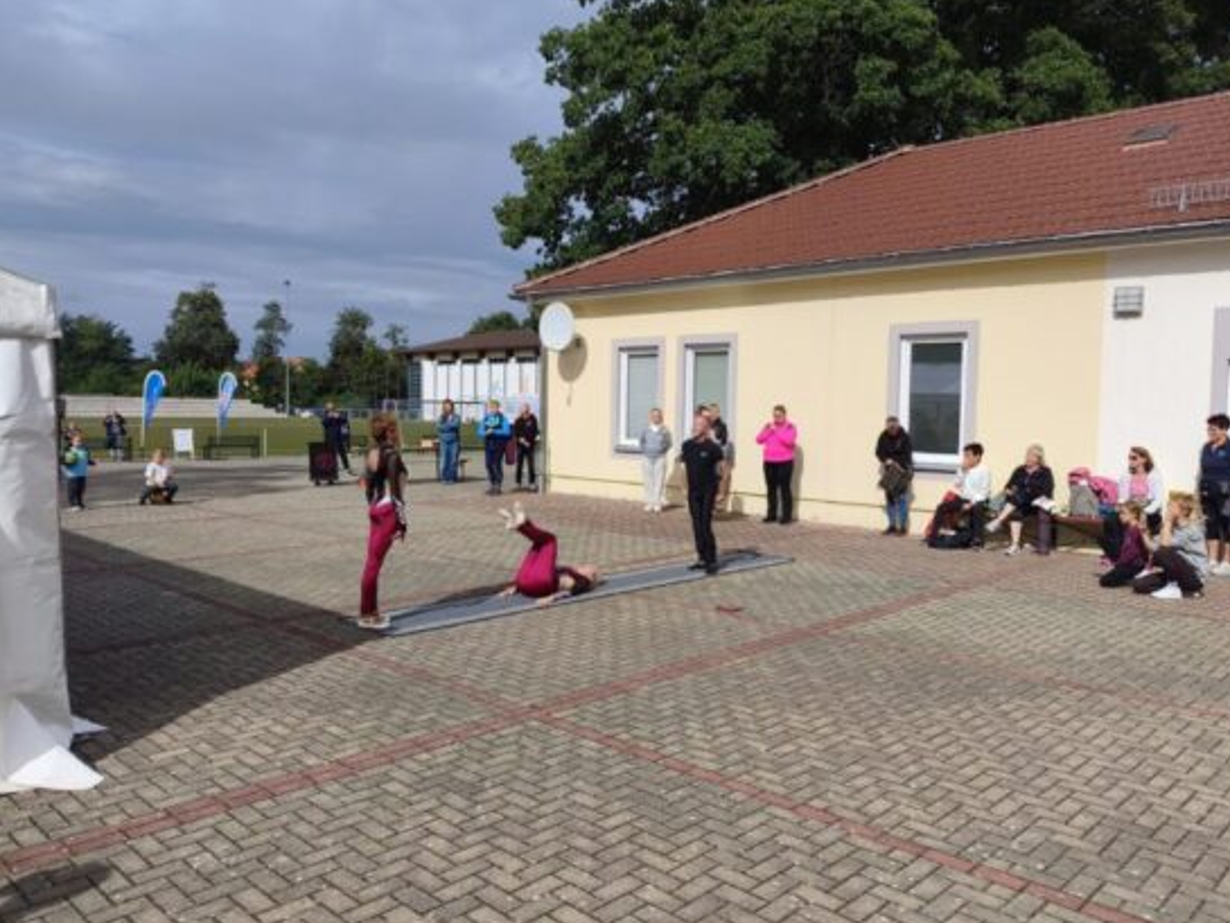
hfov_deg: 65.3
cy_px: 465
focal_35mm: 27
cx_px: 648
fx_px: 960
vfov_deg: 51.4
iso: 50
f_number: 1.7
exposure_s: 1/1717
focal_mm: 6.06
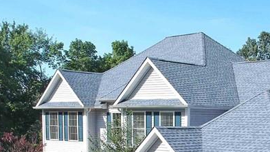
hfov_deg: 29.0
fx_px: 508
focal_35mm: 71
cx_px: 223
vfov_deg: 16.6
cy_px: 155
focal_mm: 4.49
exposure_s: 1/640
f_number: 2.6
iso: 100
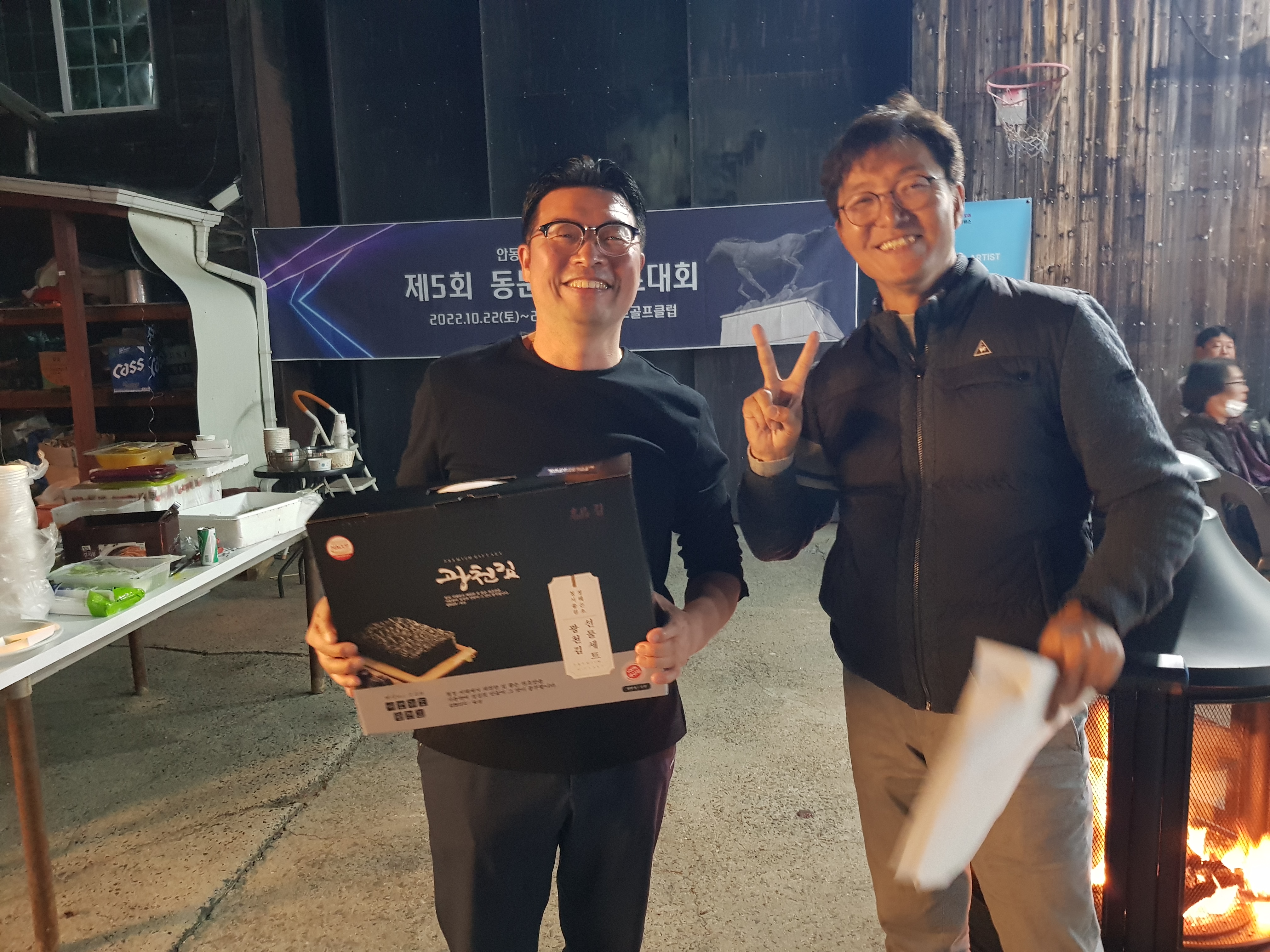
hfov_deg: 67.3
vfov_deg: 53.1
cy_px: 476
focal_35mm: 26
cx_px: 635
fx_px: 954
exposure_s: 1/10
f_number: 1.7
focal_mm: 4.2
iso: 400
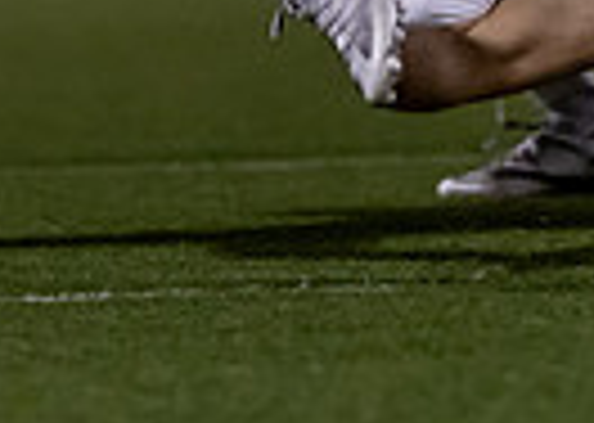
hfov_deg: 2.2
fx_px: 15656
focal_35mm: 929
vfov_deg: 1.5
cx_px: 327
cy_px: -745
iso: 1600
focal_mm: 135
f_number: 1.8
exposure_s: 1/1000
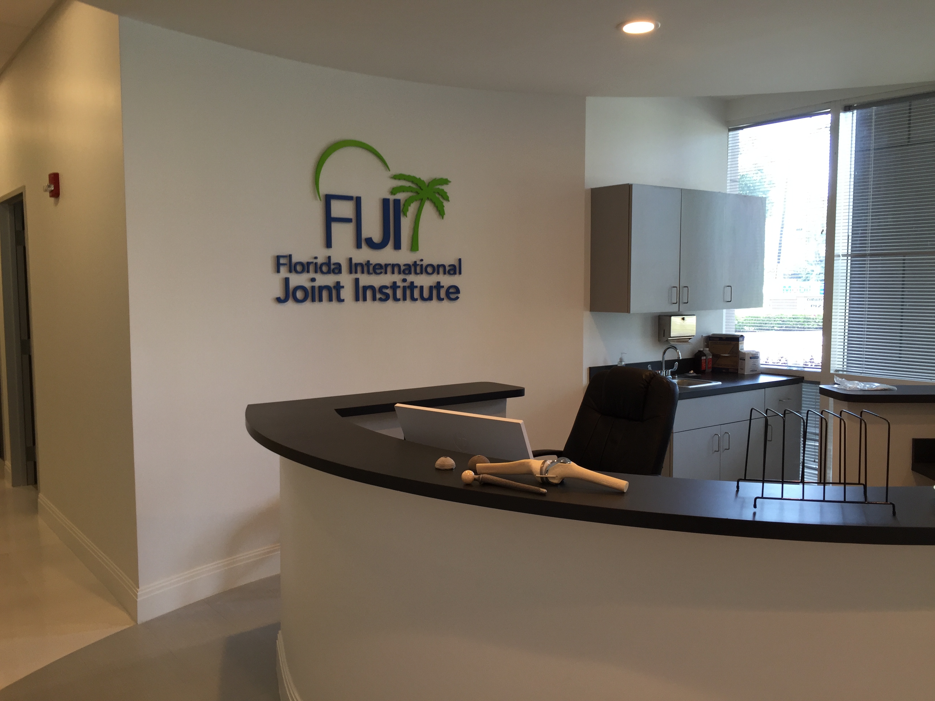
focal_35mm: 29
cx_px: 468
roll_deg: +0.1
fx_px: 783
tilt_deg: -5.6
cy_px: 350
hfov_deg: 61.7
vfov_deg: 48.2
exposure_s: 1/30
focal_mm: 4.15
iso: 50
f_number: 2.2
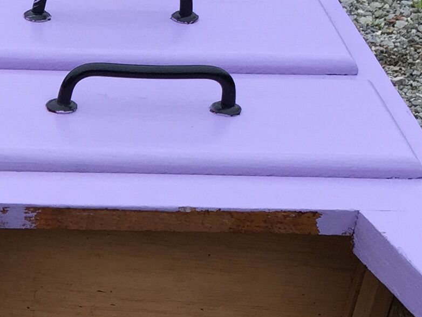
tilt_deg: -38.0
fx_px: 1476
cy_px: 402
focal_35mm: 121
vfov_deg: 11.9
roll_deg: -0.6
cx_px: -199
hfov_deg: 15.1
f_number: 2.2
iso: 40
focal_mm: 4.15
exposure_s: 1/100
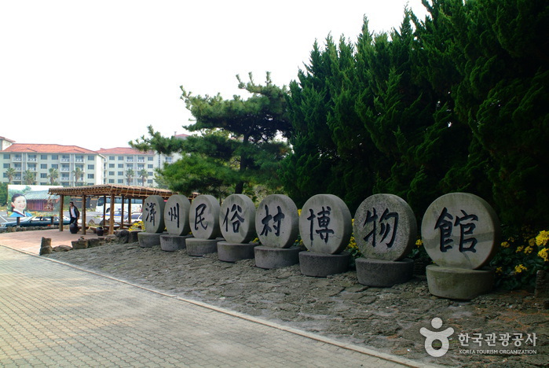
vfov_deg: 43.7
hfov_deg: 61.9
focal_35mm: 30
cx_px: 274
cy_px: 184
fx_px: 458
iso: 200
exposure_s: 1/180
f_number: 6.7
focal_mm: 20
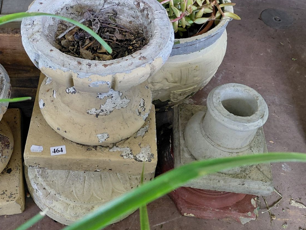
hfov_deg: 40.5
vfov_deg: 31.3
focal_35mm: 46
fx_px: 407
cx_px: 93
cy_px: 75
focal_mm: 4.69
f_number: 1.8
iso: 200
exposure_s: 1/50.1
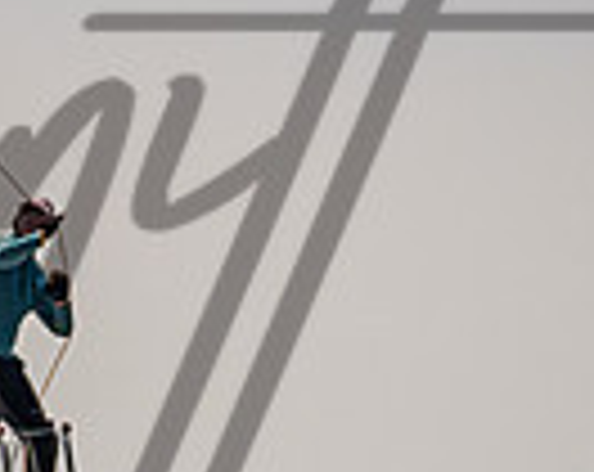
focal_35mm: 2075
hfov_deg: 0.9
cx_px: -56
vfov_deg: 0.7
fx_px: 36398
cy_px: 213
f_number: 8
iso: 500
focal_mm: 400
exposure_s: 1/4000
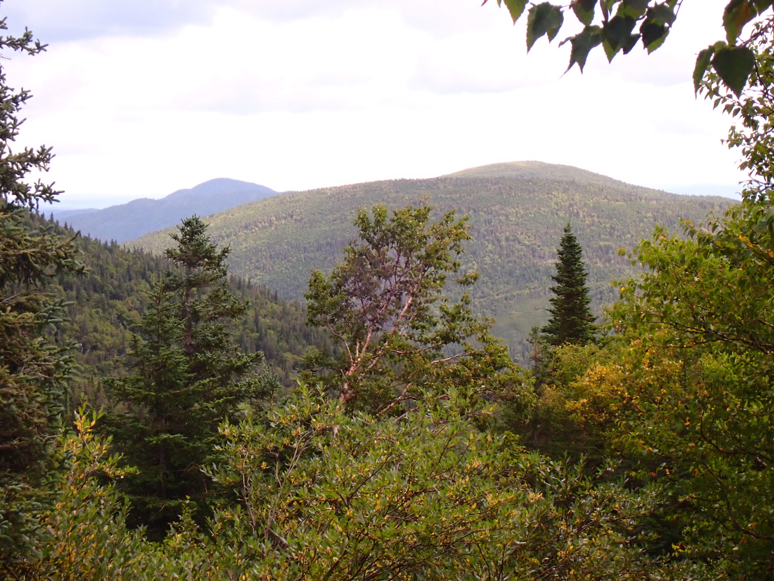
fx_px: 2236
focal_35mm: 100
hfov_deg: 19.6
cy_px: 290
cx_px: 387
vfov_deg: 14.8
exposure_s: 1/100
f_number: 18
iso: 640
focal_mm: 18
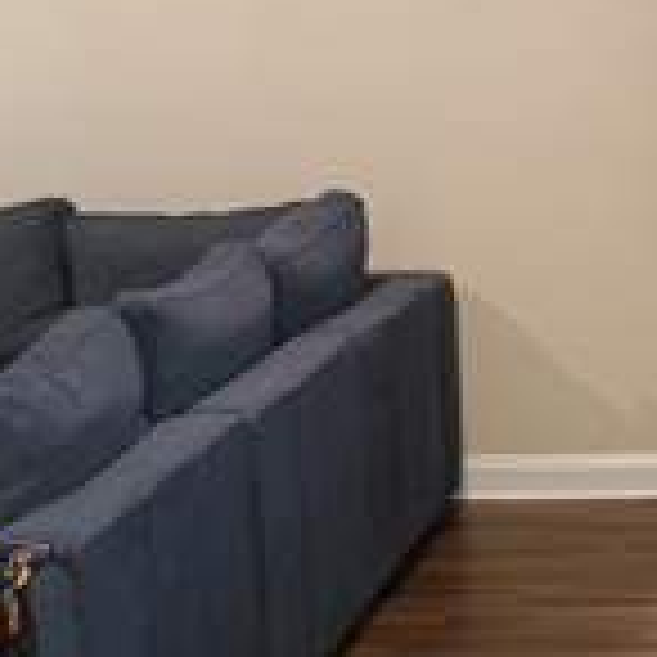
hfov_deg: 18.0
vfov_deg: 18.6
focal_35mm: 93
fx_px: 1997
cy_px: 230
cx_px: 734
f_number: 1.78
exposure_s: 1/60
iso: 640
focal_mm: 6.76
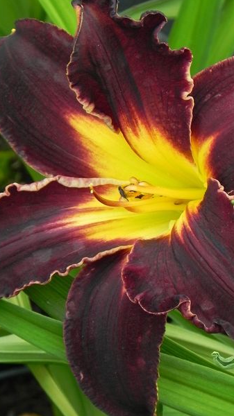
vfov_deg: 7.0
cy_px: 184
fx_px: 3401
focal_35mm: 308
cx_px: 132
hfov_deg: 3.9
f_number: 5.6
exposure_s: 1/250
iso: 160
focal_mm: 37.7
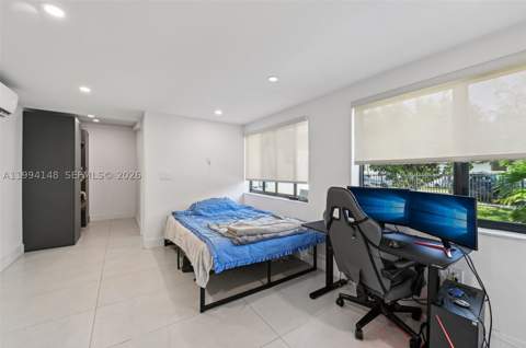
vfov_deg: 81.0
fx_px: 204
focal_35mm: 14
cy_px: 174
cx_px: 263
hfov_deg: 104.4
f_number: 8
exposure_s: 1/13
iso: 220
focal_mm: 14
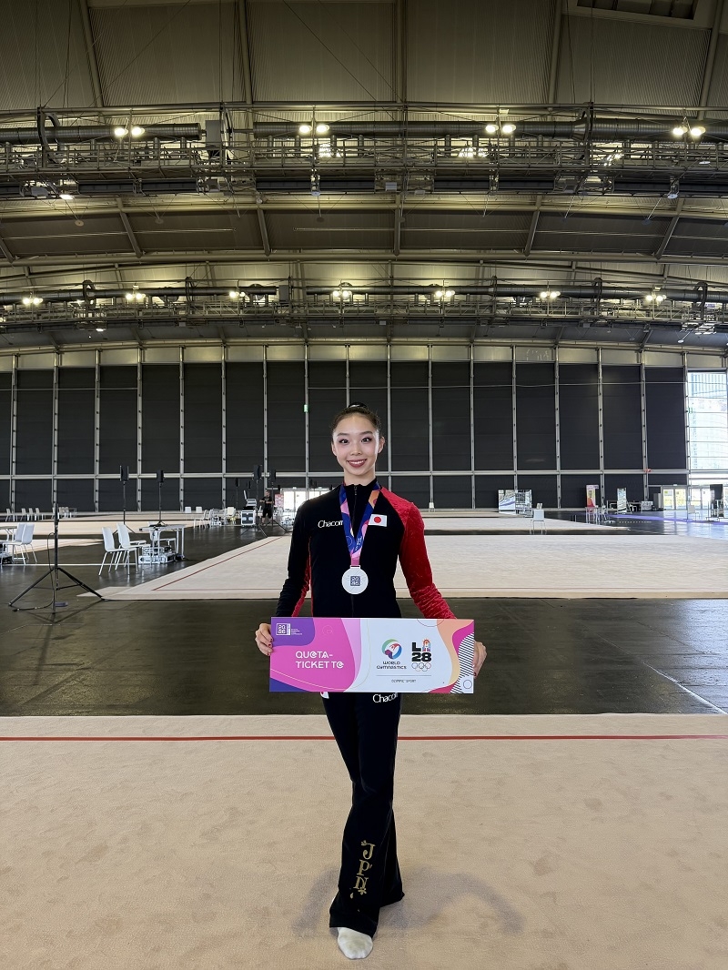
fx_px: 673
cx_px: 364
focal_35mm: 24
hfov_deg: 56.8
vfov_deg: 71.6
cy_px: 485
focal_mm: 6.8
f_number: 1.8
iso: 200
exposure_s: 1/99
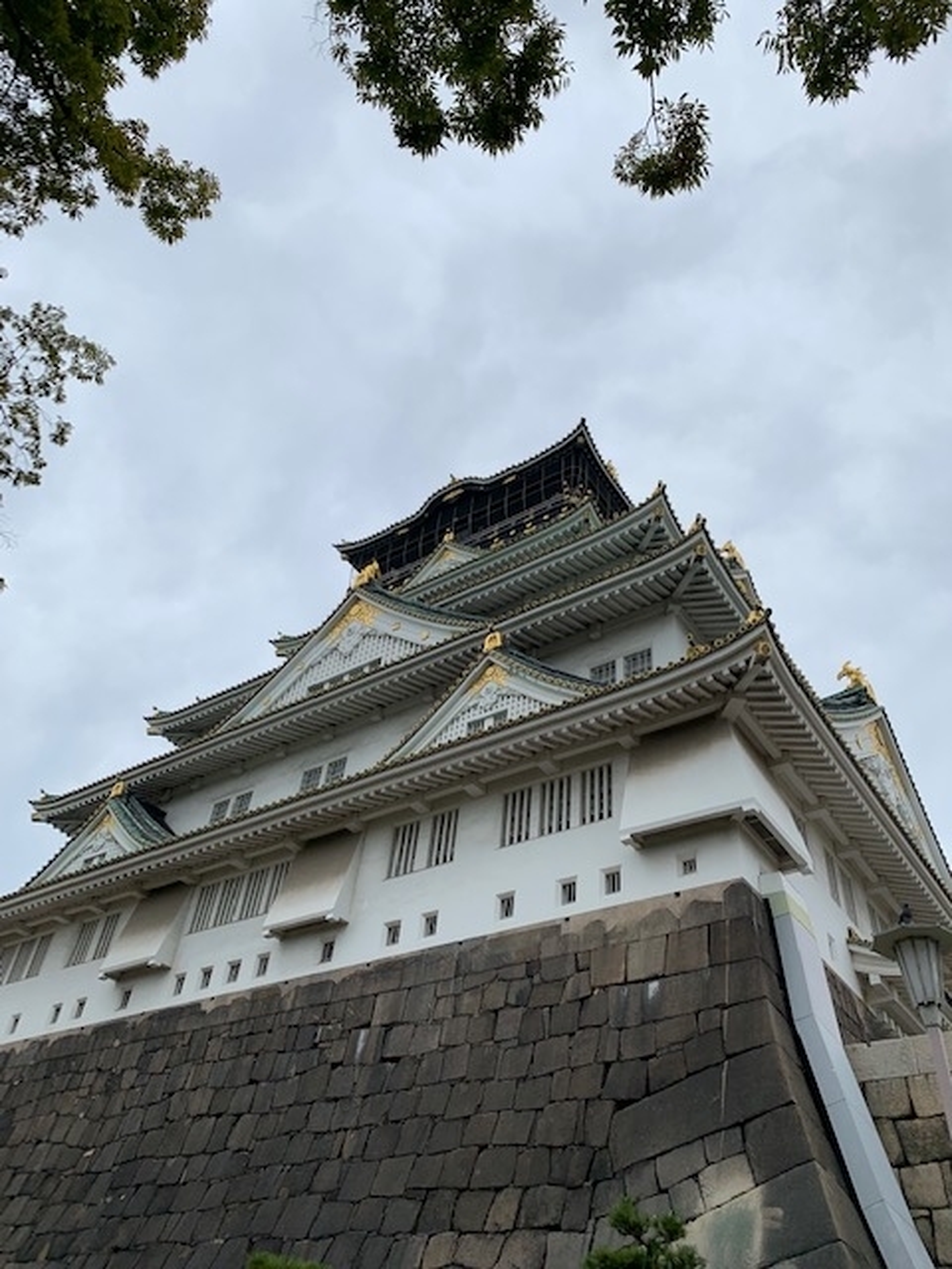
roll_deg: -6.8
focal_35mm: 26
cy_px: 634
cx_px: 476
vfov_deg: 67.3
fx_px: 953
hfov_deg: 53.1
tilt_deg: +44.5
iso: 25
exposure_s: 1/1661
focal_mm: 4.25
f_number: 1.8
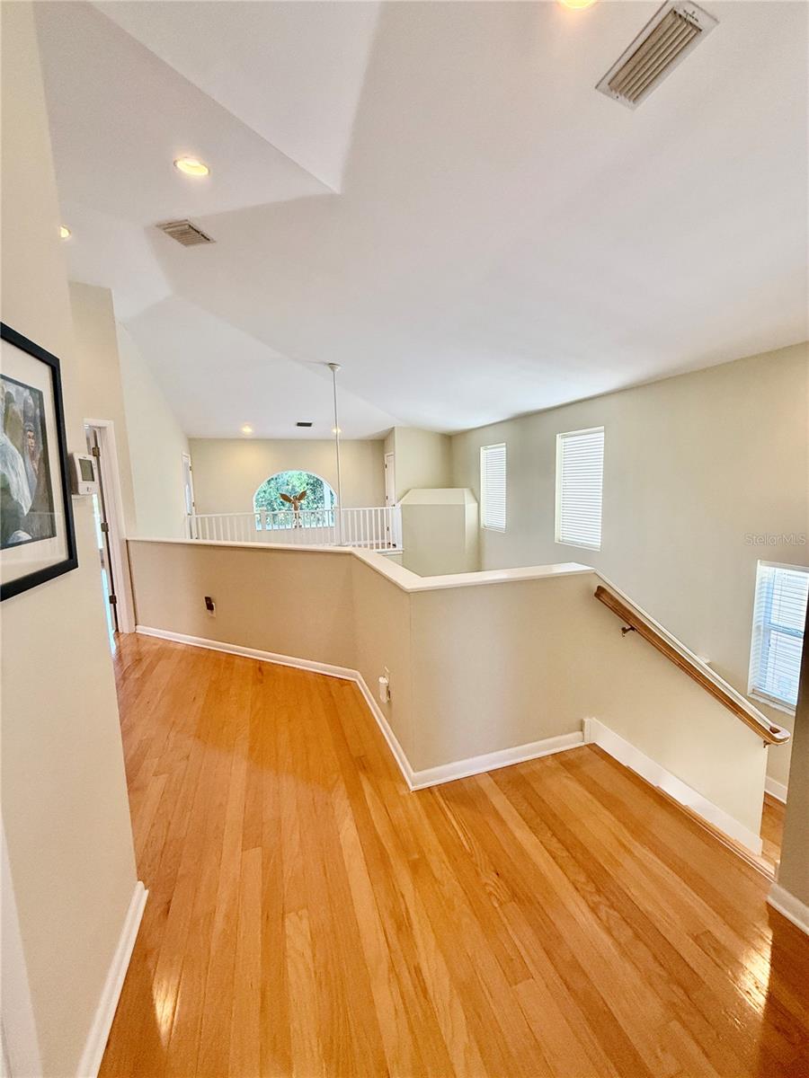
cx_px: 404
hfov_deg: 85.7
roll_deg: +0.5
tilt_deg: -6.0
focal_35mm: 14
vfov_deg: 102.1
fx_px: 436
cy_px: 539
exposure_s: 1/120
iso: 200
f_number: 2.2
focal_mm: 2.22
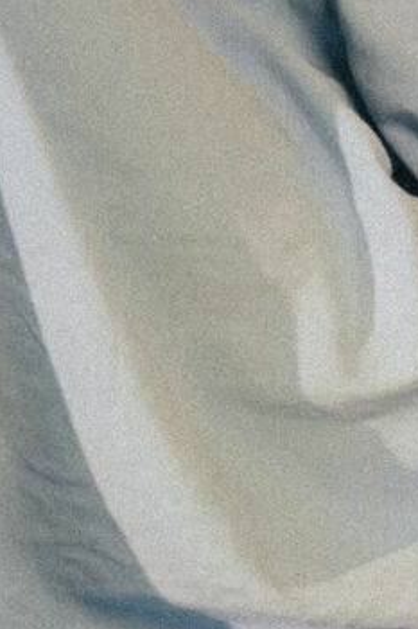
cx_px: 20
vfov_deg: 7.9
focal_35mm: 252
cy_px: -571
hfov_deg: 5.4
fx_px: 4393
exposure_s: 1/800
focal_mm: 56
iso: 400
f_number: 2.2
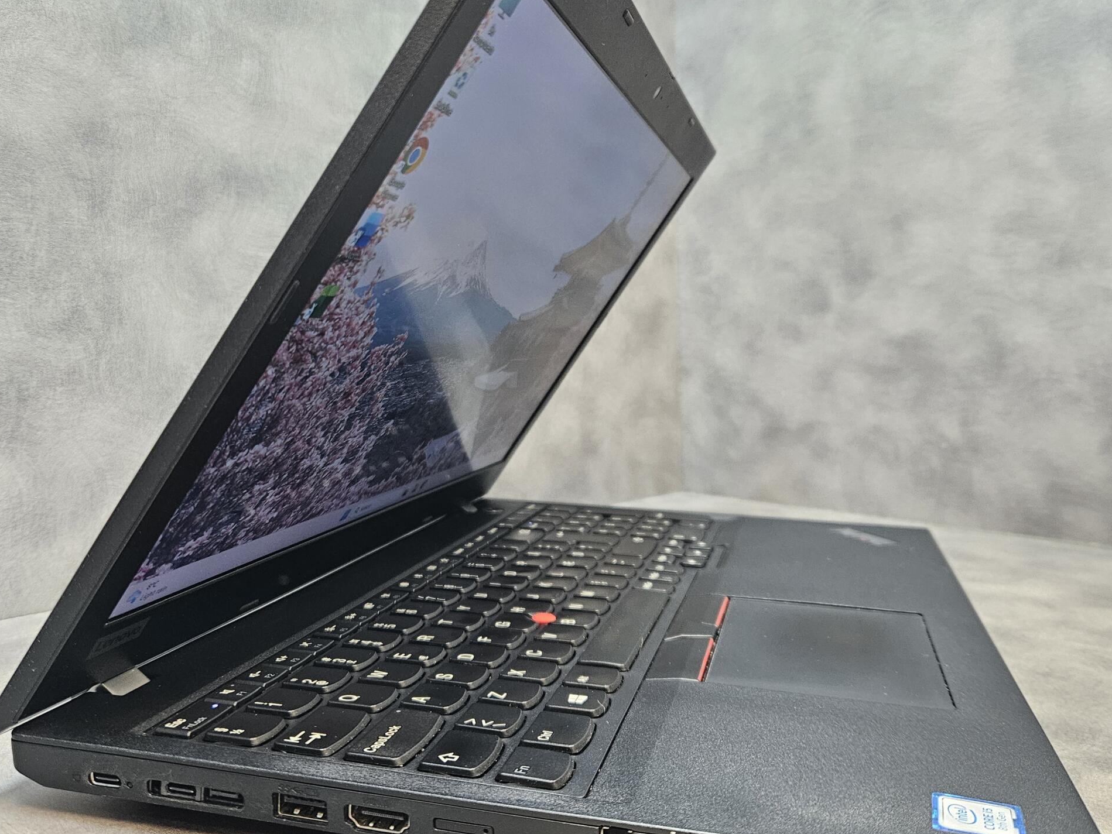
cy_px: 335
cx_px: 555
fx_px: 996
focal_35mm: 31
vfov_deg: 45.2
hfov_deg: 58.3
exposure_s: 1/100
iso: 500
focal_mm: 5.4
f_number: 1.8
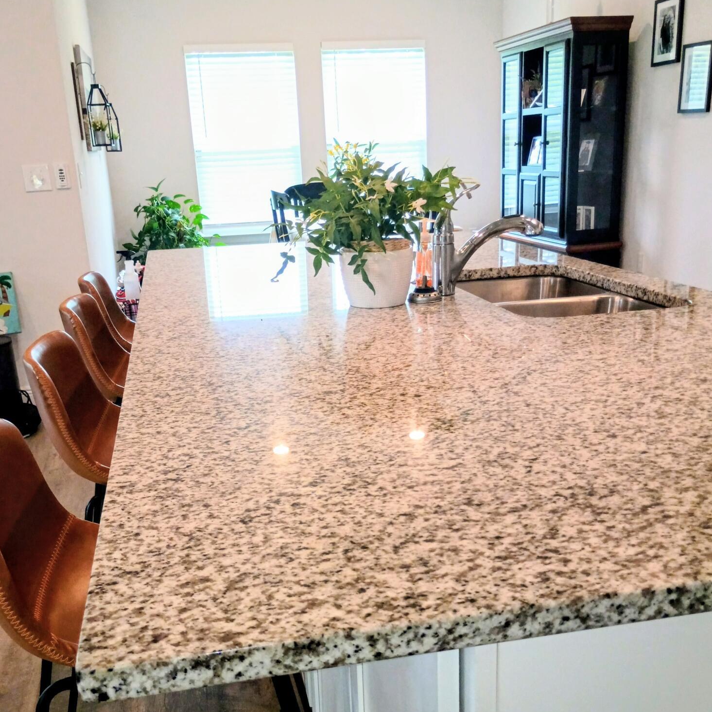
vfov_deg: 46.9
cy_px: 435
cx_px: 349
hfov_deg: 47.2
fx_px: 814
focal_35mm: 35
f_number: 1.8
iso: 100
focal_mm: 4.27
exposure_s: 1/60
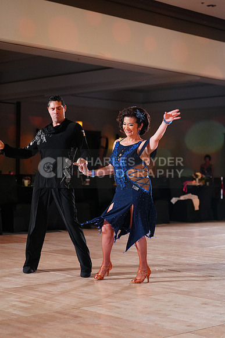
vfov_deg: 28.8
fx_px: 656
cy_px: 169
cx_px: 112
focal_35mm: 70
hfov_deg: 19.5
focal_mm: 70
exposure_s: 1/400
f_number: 2.8
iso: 2500
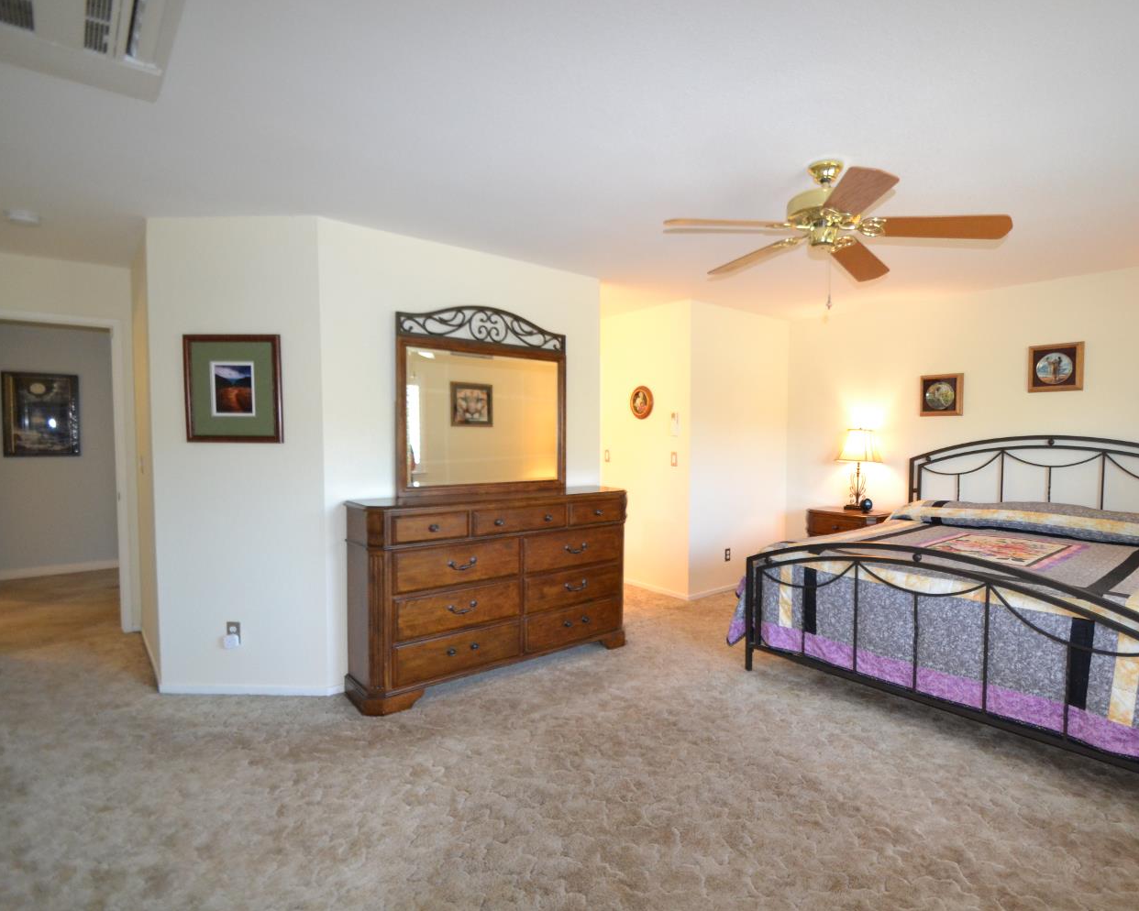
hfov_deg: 89.0
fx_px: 573
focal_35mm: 17
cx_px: 654
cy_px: 455
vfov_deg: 77.0
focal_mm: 10
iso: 1600
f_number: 3.5
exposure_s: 1/60
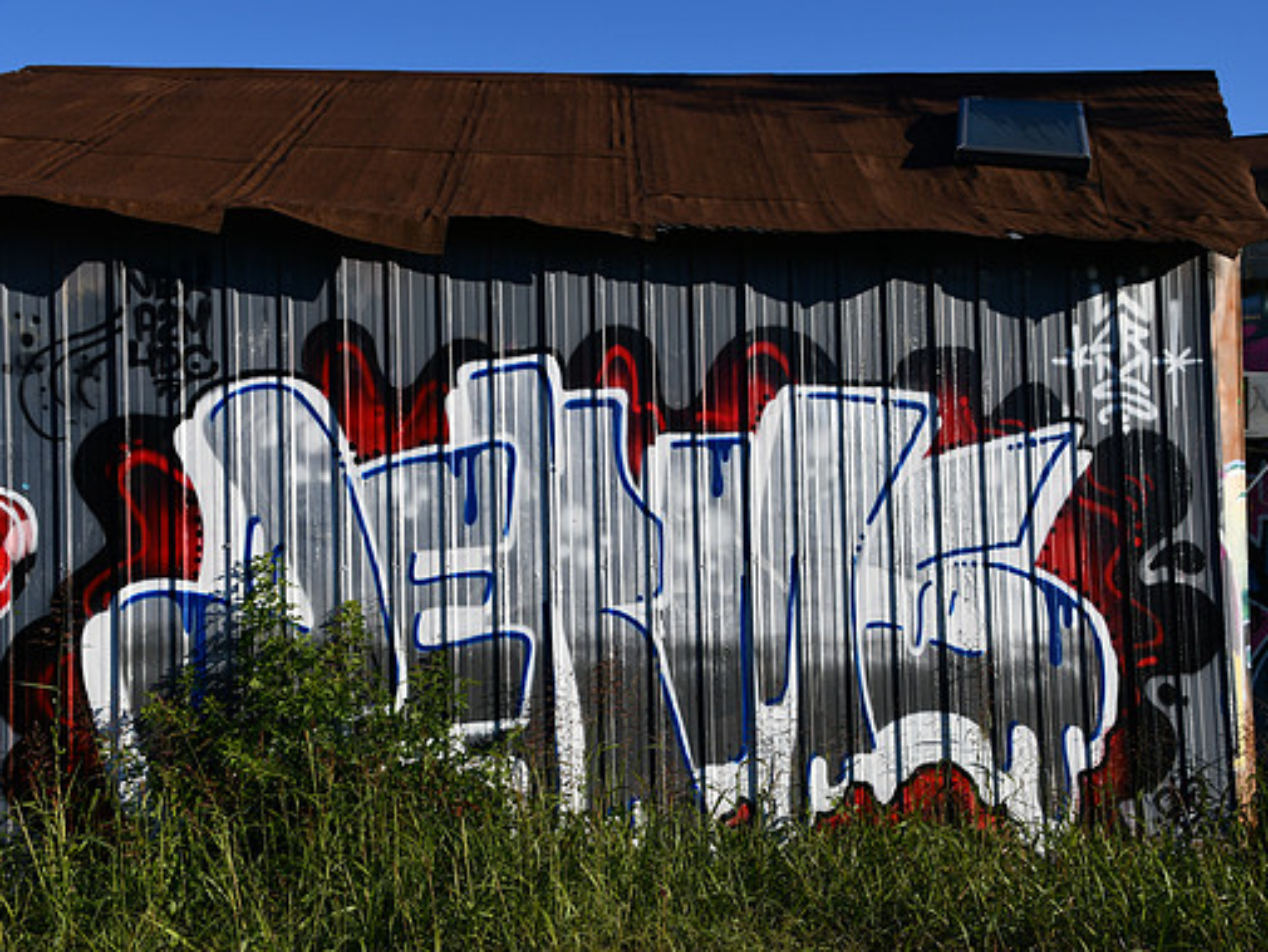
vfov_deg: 27.5
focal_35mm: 53
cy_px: 484
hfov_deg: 36.1
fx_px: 1942
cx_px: 678
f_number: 9
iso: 100
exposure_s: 1/320
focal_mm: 32
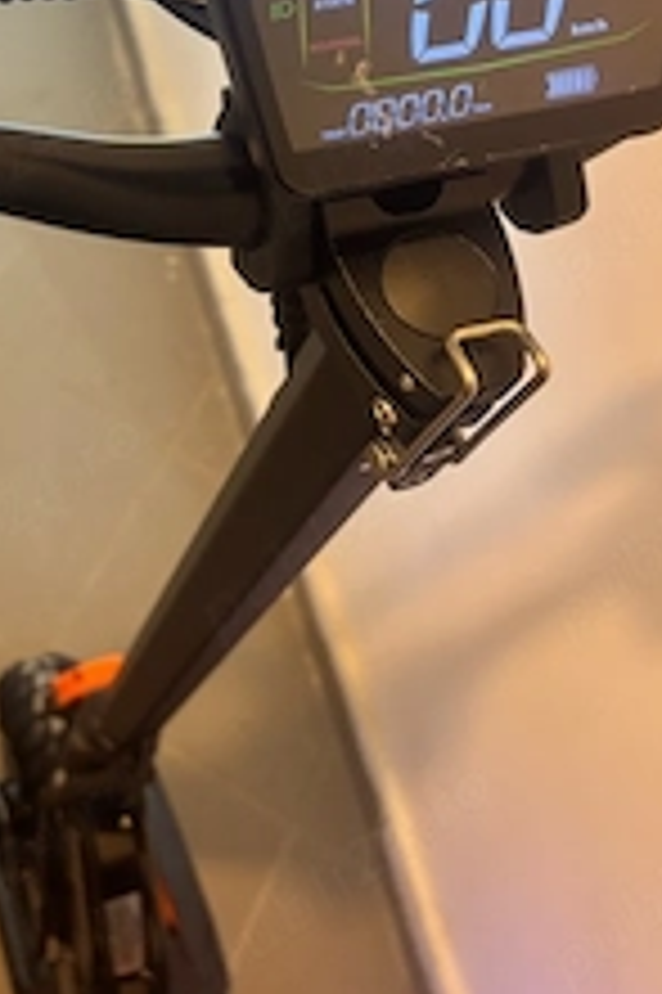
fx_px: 1354
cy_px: 229
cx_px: 86
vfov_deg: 39.1
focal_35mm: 49
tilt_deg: -51.8
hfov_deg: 26.7
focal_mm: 5.96
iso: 200
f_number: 1.6
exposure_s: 1/50
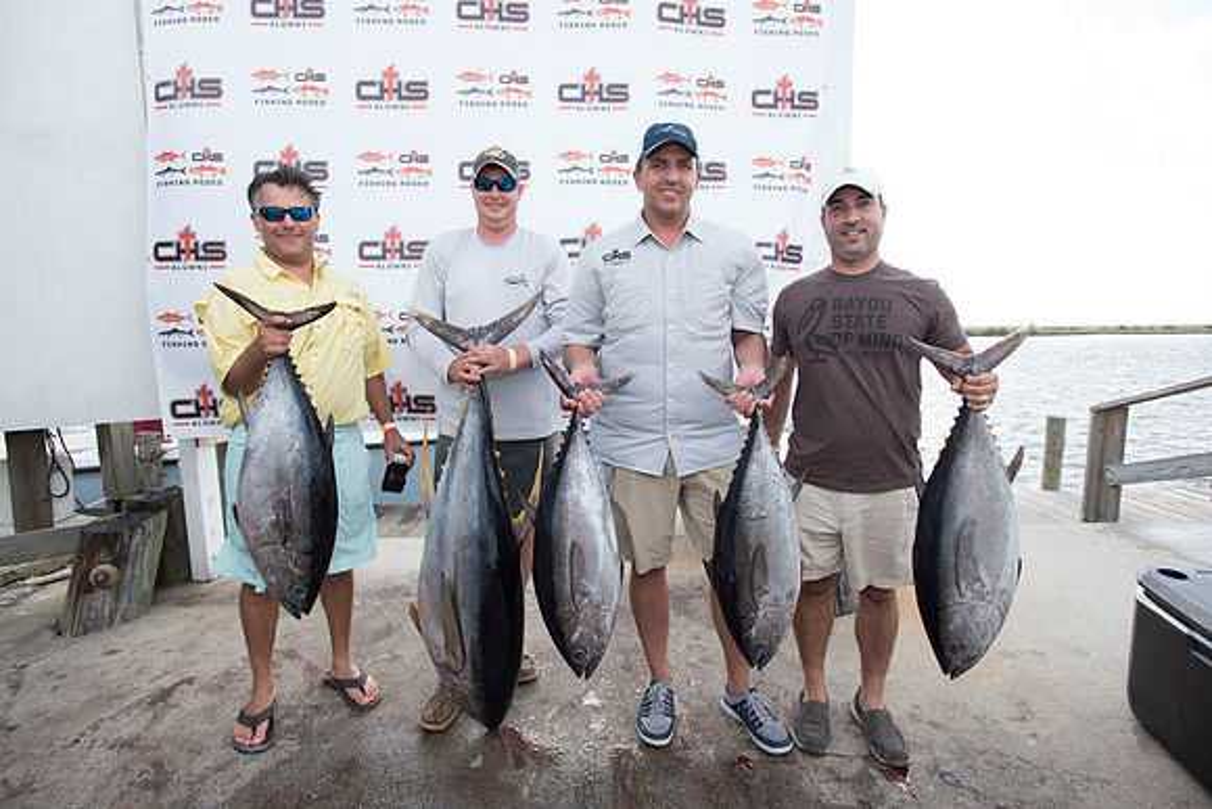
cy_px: 404
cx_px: 606
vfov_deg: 64.6
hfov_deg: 86.9
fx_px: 640
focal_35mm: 19
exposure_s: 1/400
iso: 250
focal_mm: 19
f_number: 4.5
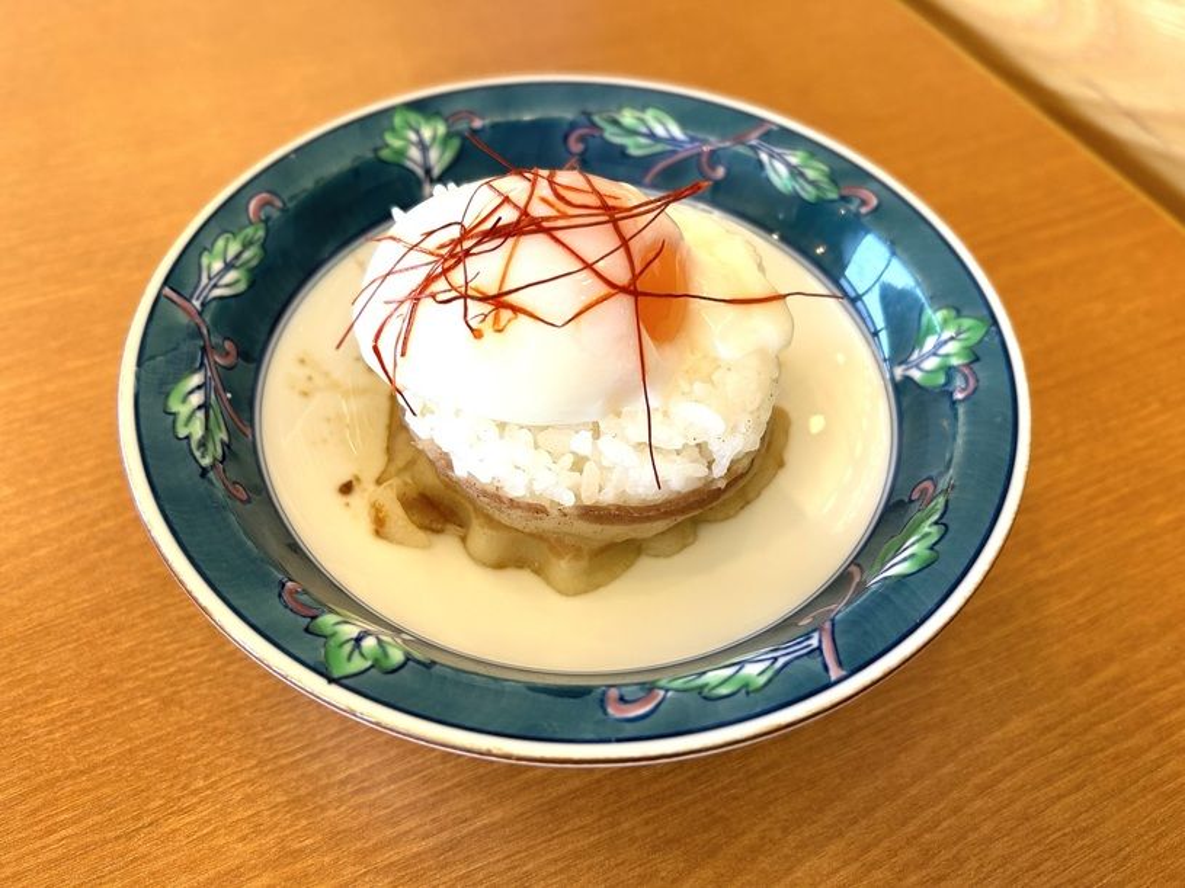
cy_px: 444
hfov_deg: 67.3
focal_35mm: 26
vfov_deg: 53.1
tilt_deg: -52.3
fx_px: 890
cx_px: 592
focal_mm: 5.7
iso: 100
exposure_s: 1/120
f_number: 1.5
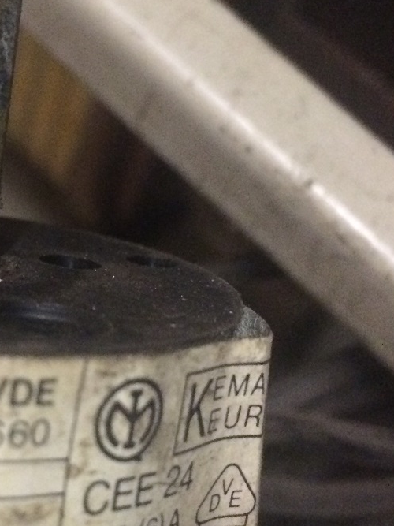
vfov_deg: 27.4
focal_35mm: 71
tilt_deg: -59.7
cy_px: 281
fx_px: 1078
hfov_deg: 20.3
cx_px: 30
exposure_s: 1/17
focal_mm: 4.15
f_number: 2.2
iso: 500
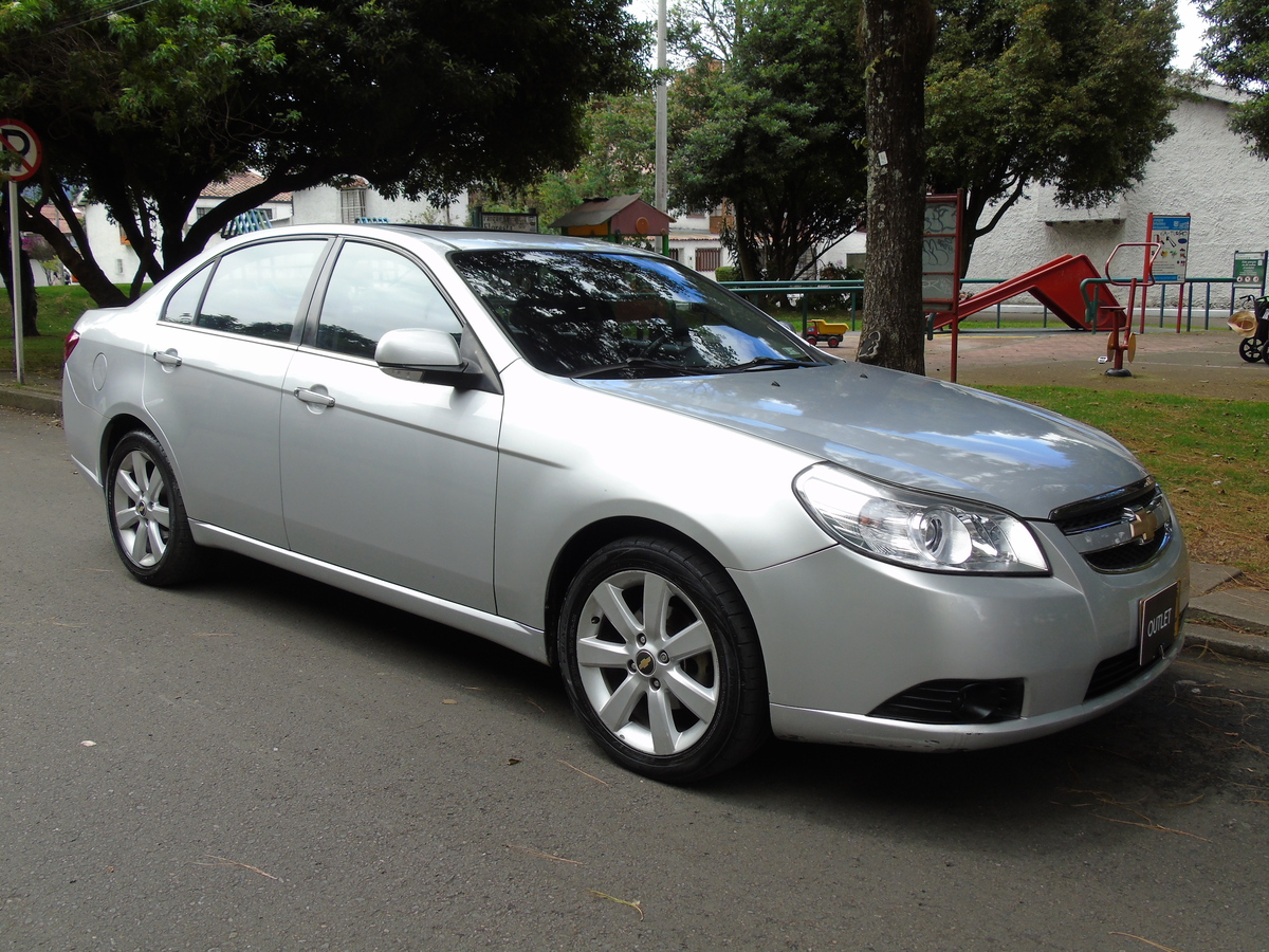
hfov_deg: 61.7
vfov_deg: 48.2
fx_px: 1063
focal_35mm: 29
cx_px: 634
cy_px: 476
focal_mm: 5.2
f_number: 3.6
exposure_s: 1/320
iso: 80
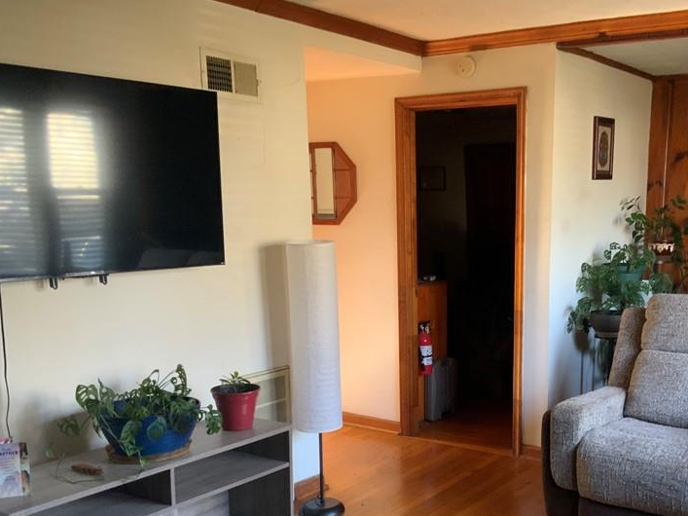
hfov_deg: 44.1
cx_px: 462
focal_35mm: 42
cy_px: 350
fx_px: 835
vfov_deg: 34.0
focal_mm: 3
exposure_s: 1/60
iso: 200
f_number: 1.8
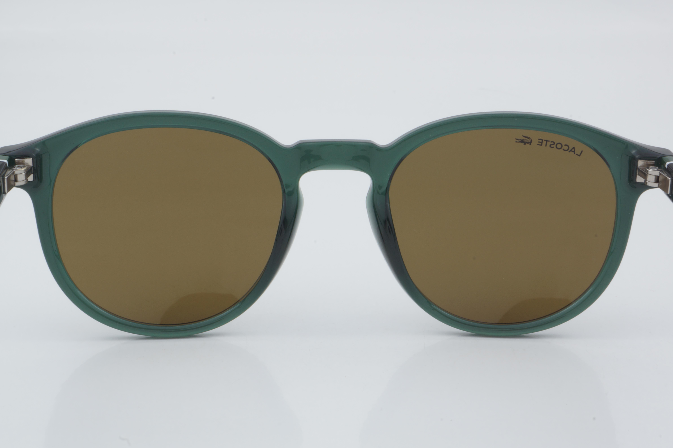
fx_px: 1542
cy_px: 224
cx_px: 336
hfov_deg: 24.6
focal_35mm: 82
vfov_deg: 16.6
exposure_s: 1/3
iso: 100
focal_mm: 55
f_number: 32
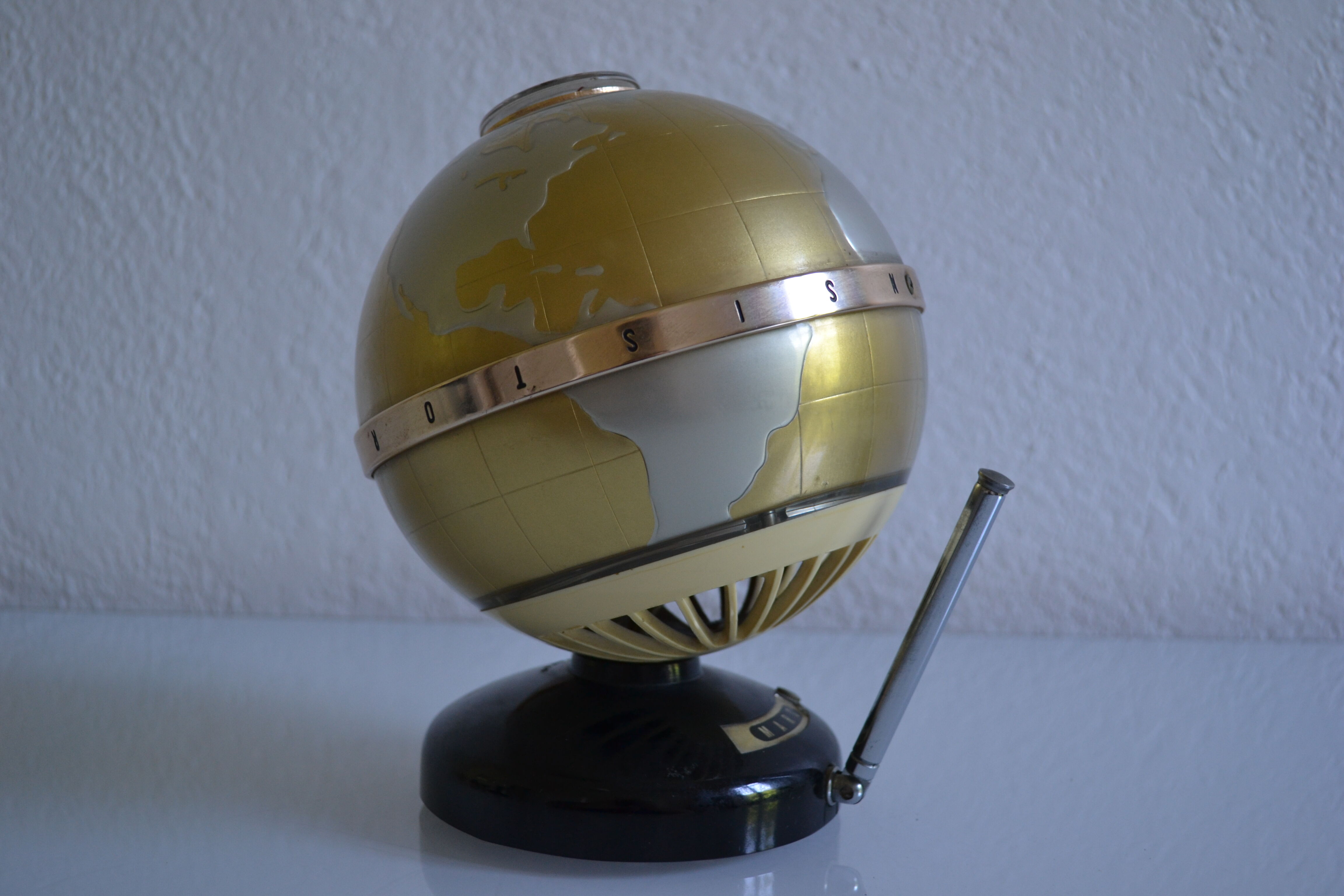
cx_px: 672
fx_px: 1456
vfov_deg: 34.2
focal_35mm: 39
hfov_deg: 49.6
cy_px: 448
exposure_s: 1/50
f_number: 4.2
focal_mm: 26
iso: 400
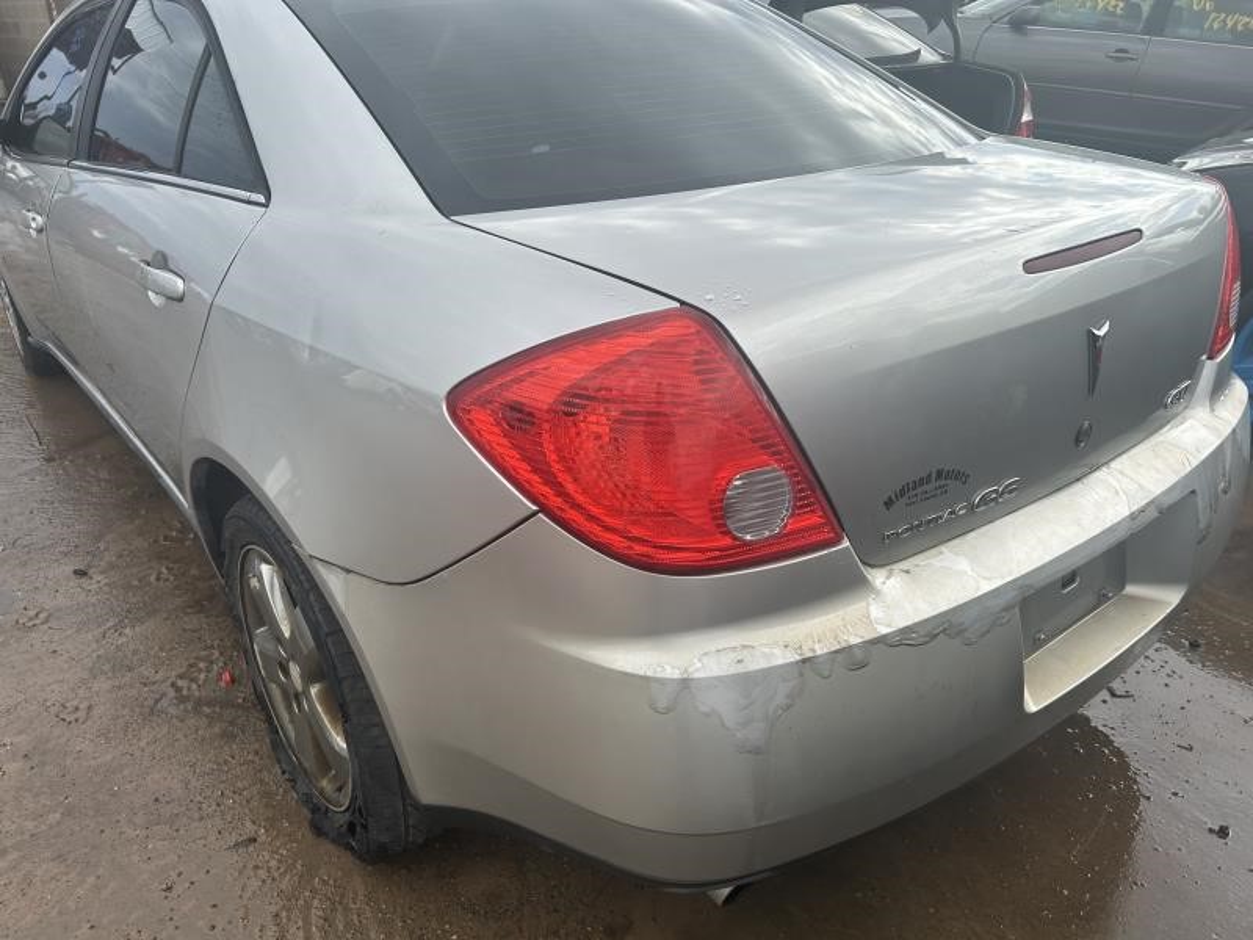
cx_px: 626
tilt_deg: -26.9
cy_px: 470
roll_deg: +1.3
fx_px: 941
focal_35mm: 26
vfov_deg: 53.1
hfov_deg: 67.3
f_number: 1.5
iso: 50
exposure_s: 1/1808
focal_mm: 5.7
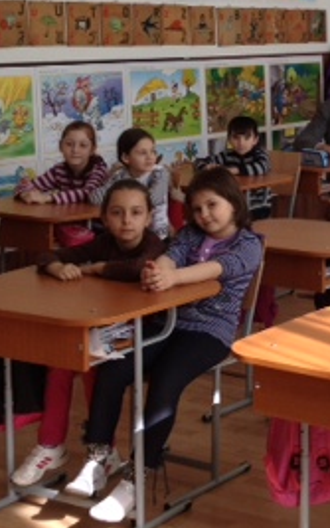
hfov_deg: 14.1
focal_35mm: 89
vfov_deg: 23.2
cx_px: 437
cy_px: 164
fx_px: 1280
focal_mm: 4.28
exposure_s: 1/203
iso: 64
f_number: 2.4
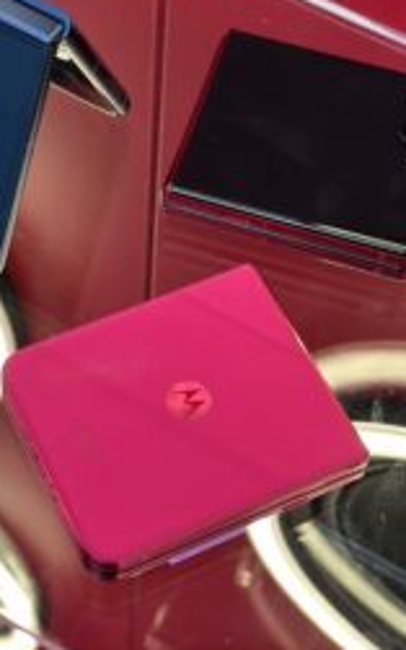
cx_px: 156
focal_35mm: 85
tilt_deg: -57.9
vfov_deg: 24.3
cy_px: 303
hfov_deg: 15.4
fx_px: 1504
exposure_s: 1/50
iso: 320
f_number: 1.78
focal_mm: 6.86
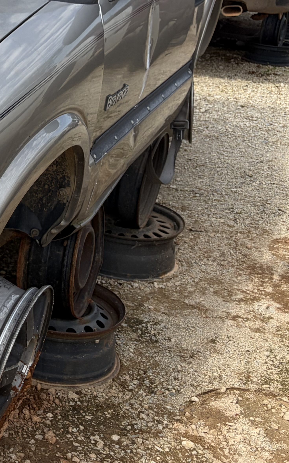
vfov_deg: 30.2
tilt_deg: -13.2
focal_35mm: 67
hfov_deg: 17.3
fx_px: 845
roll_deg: -1.1
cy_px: 119
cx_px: -159
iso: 50
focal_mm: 5.96
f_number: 1.6
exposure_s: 1/2747
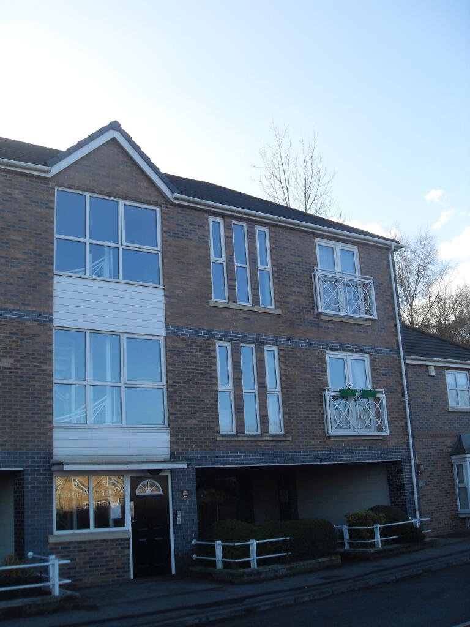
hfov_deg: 36.0
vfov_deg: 46.8
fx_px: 724
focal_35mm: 40
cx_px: 235
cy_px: 314
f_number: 7.7
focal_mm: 7.1
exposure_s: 1/90
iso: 80
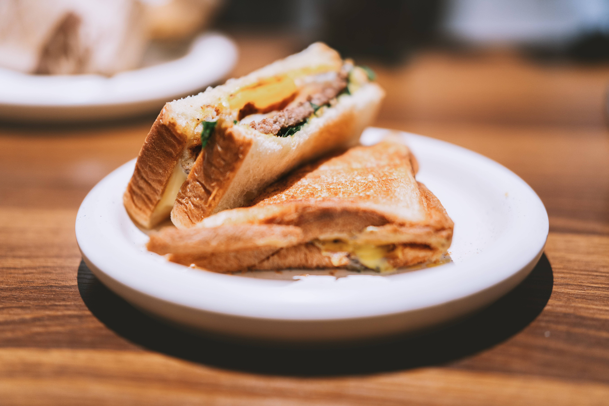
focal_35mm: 50
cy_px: 203
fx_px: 846
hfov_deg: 39.6
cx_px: 304
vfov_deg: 27.0
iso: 400
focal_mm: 50
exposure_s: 1/125
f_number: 1.8
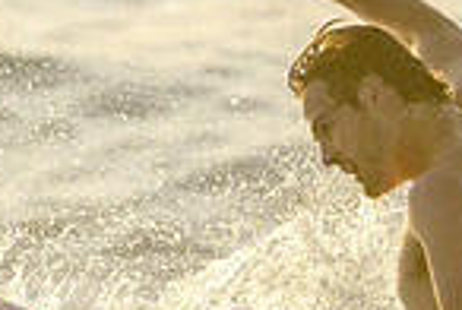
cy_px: 440
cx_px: 390
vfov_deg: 0.5
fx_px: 36739
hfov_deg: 0.7
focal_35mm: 2857
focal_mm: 530
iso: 800
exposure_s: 1/2000
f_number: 10
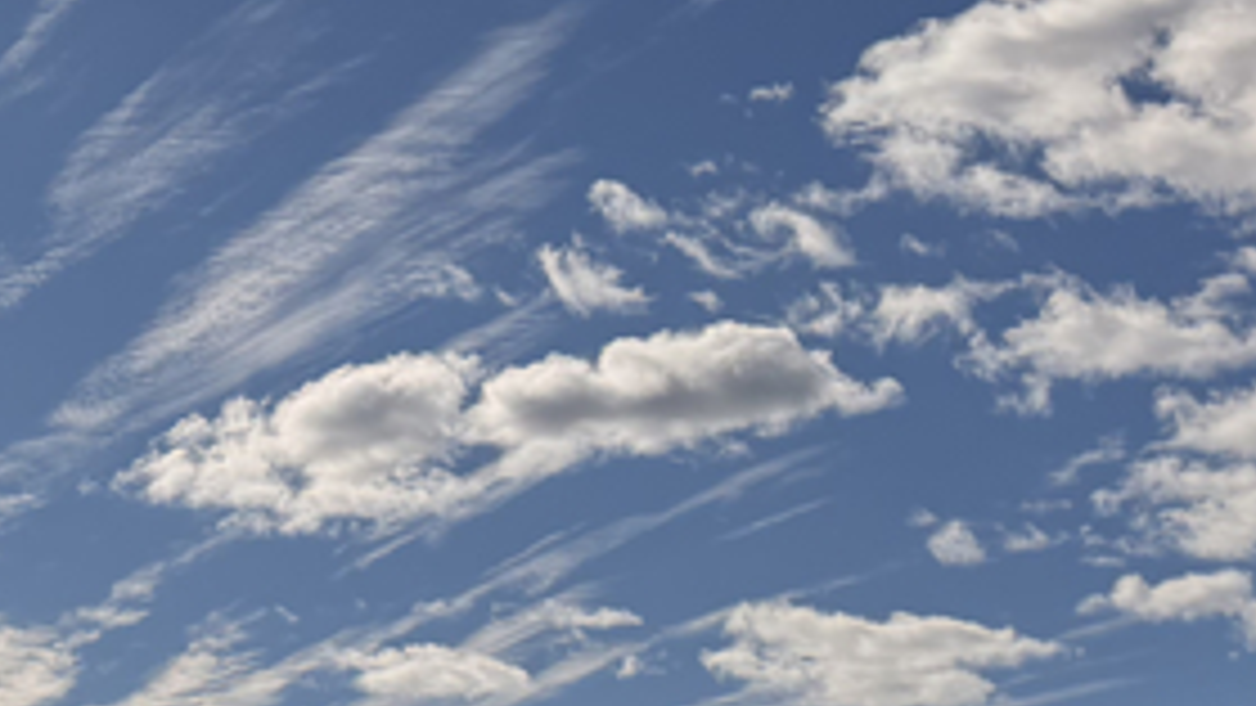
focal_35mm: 96
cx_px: -747
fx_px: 3197
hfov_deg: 18.9
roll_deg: -1.4
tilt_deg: +11.5
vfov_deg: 12.6
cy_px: 544
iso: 125
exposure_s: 1/55556
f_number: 1.78
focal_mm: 6.76
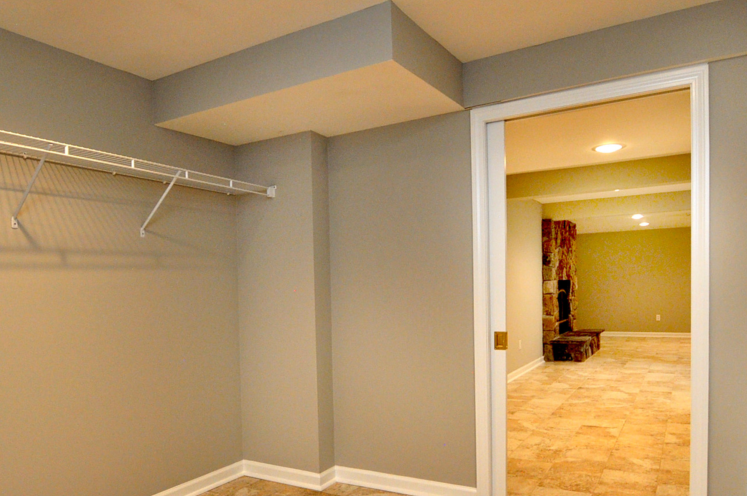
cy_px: 296
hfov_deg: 71.5
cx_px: 358
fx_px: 518
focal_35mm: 25
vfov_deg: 50.9
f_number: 4.5
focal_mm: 10
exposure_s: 1/60
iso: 1000
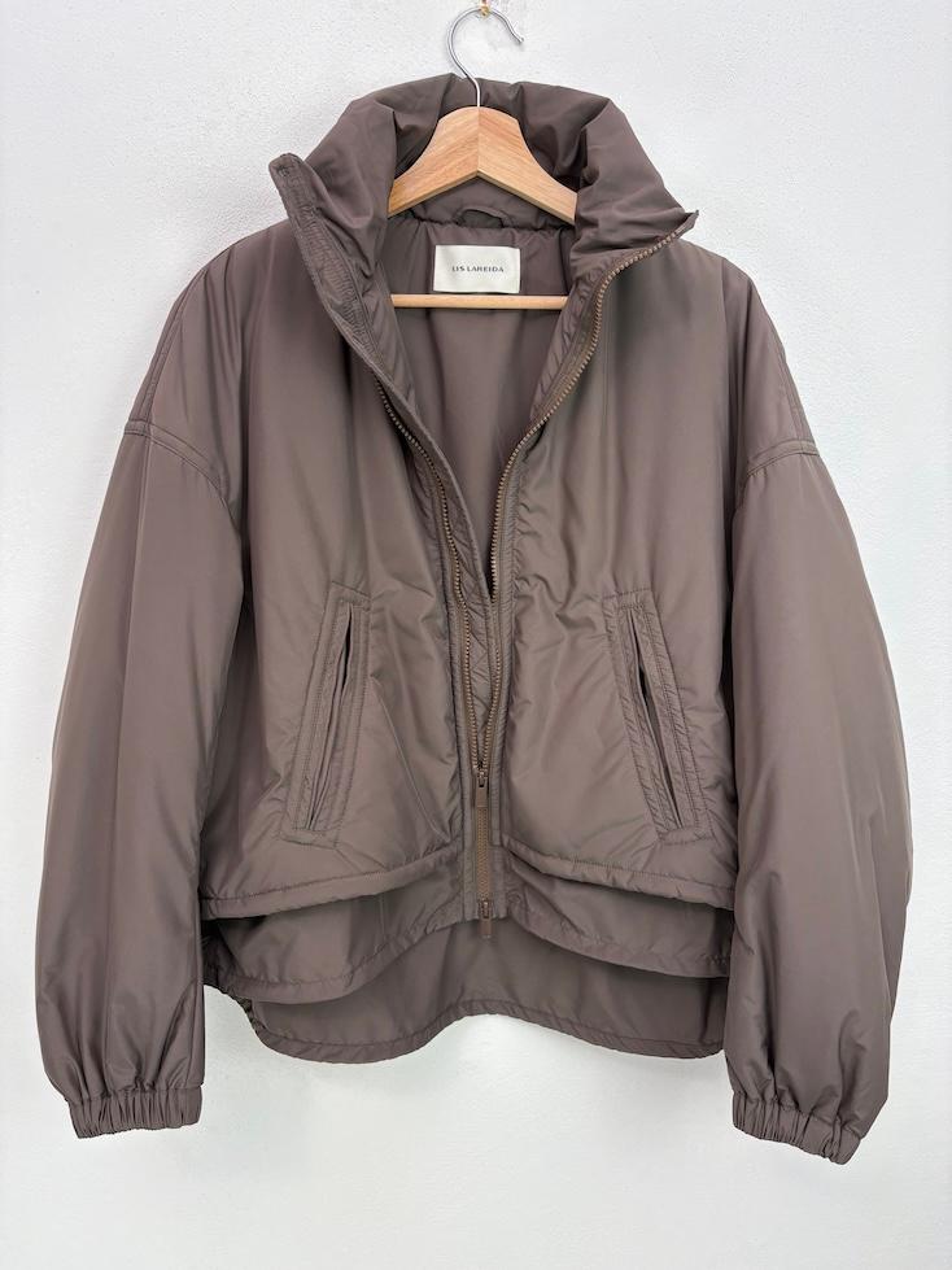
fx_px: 954
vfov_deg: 67.3
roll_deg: -0.4
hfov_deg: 53.1
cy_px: 635
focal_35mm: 26
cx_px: 476
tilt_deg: -9.7
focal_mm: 5.96
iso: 80
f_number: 1.6
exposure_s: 1/100
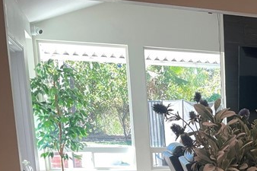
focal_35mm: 82
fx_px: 585
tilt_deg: -15.1
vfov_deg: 15.2
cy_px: 270
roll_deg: -0.6
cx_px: 354
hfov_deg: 21.8
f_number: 1.6
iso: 64
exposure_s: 1/120
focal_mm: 4.2
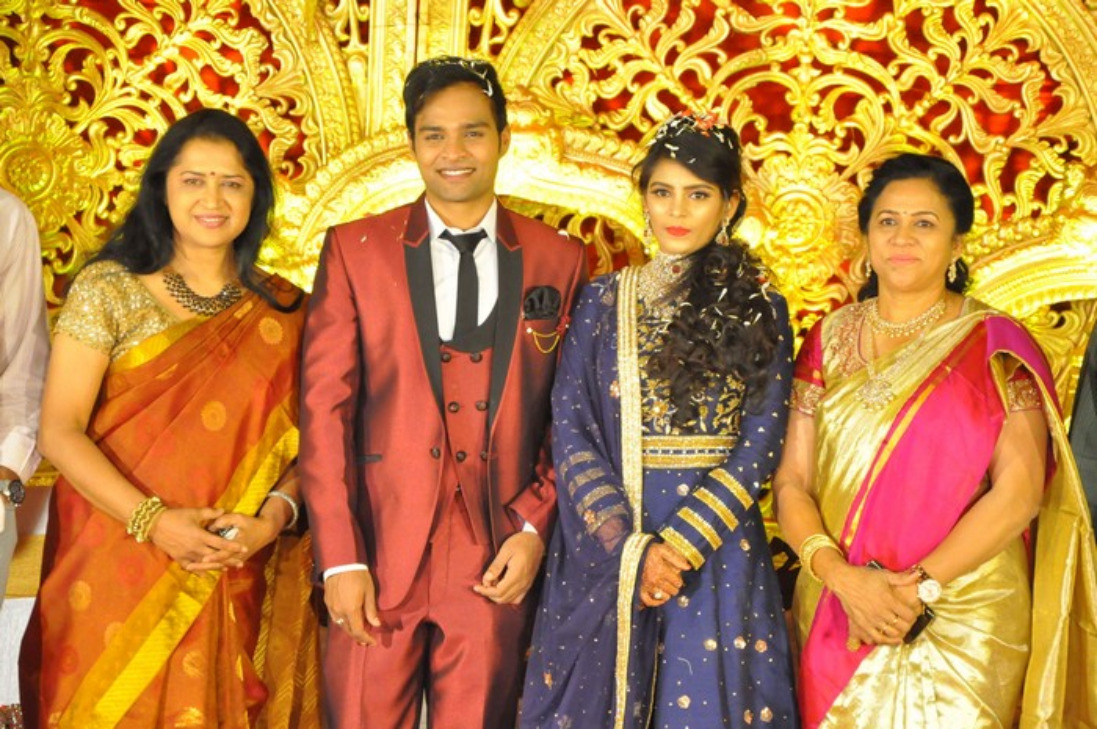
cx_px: 548
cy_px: 364
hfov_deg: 16.1
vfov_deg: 10.7
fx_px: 3881
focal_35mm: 128
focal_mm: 85
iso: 2500
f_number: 7.1
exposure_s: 1/125
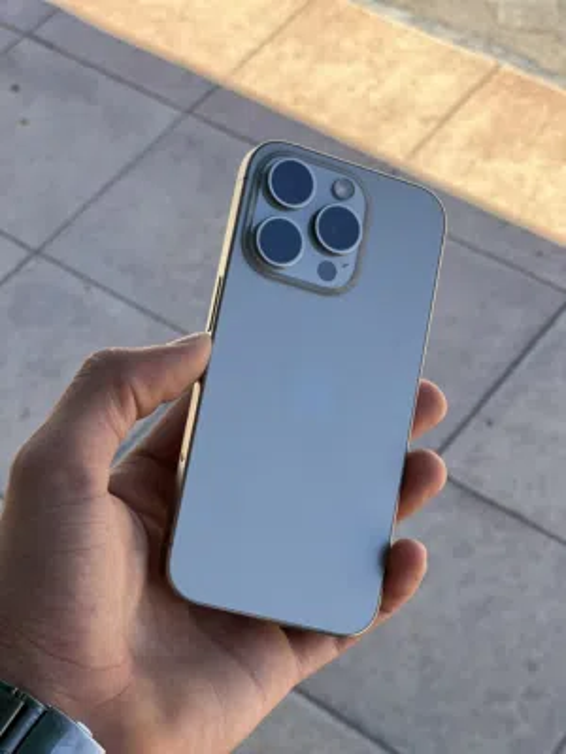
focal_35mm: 77
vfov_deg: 25.3
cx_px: 283
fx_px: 1679
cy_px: 377
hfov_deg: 19.1
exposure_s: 1/196
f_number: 2.8
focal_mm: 9
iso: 25
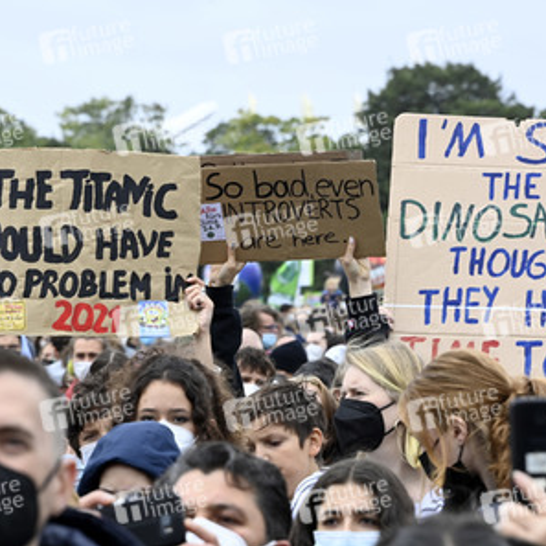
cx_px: 295
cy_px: 272
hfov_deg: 5.4
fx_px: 5746
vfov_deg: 5.4
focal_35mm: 322
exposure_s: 1/250
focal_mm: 250
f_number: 13
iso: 1000
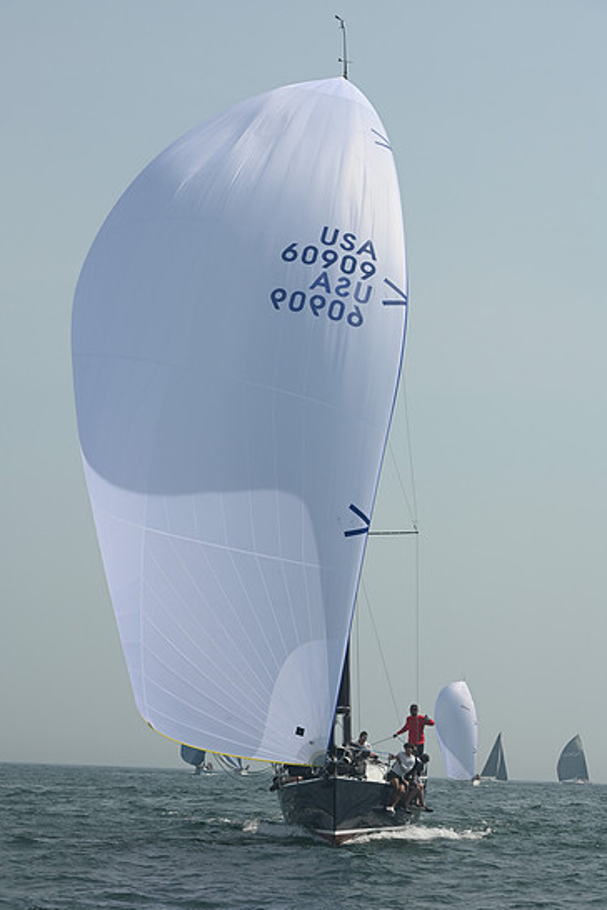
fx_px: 3009
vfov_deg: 17.2
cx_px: 299
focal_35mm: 119
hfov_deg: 11.5
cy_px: 480
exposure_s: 1/1250
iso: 320
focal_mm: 112
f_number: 10
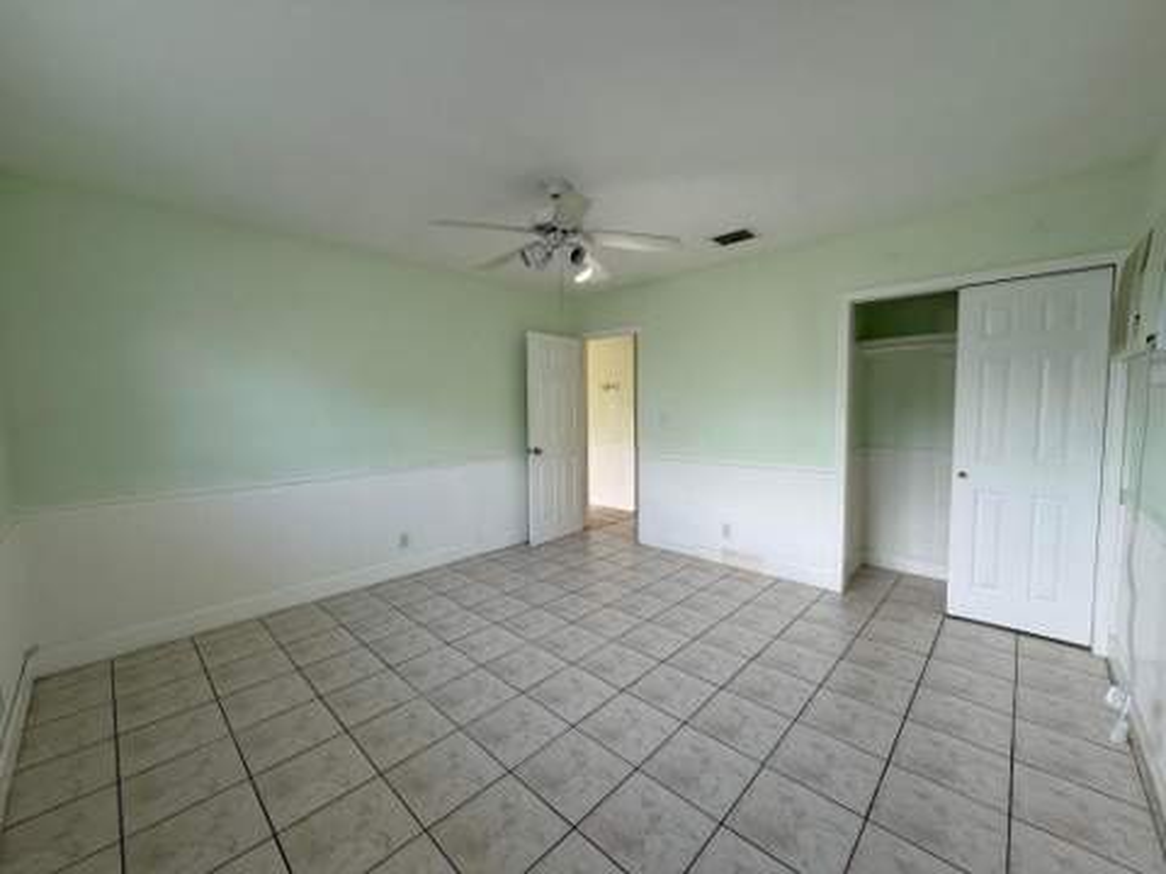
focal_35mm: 14
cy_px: 437
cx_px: 583
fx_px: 472
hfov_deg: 102.1
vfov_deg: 85.7
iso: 125
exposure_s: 1/120
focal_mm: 2.22
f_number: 2.2
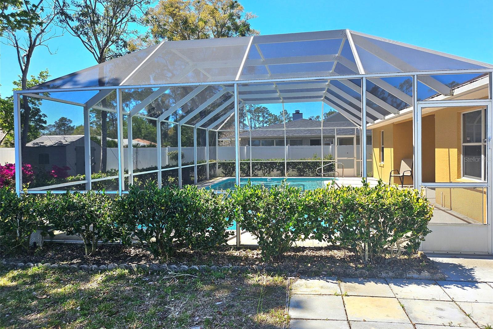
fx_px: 342
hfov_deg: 71.5
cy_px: 159
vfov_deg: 51.3
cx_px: 246
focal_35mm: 25
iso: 50
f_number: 1.8
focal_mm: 5
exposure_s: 1/2500
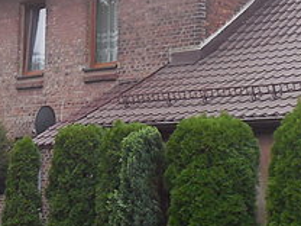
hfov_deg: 17.6
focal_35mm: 108
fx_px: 939
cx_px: -25
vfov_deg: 13.7
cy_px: 98
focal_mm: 4.5
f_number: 3.3
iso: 125
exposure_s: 1/50
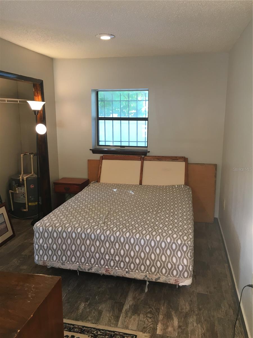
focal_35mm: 29
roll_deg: -0.1
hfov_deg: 48.2
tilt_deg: -11.2
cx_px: 126
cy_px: 169
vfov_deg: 61.7
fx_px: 283
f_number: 2.2
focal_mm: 4.15
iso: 80
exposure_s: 1/30
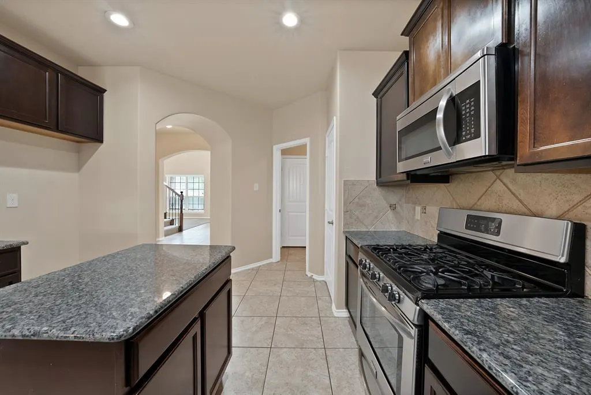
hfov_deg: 112.6
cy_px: 198
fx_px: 197
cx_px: 296
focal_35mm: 12
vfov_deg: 90.1
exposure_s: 1/1.67
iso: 640
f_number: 9
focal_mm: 12
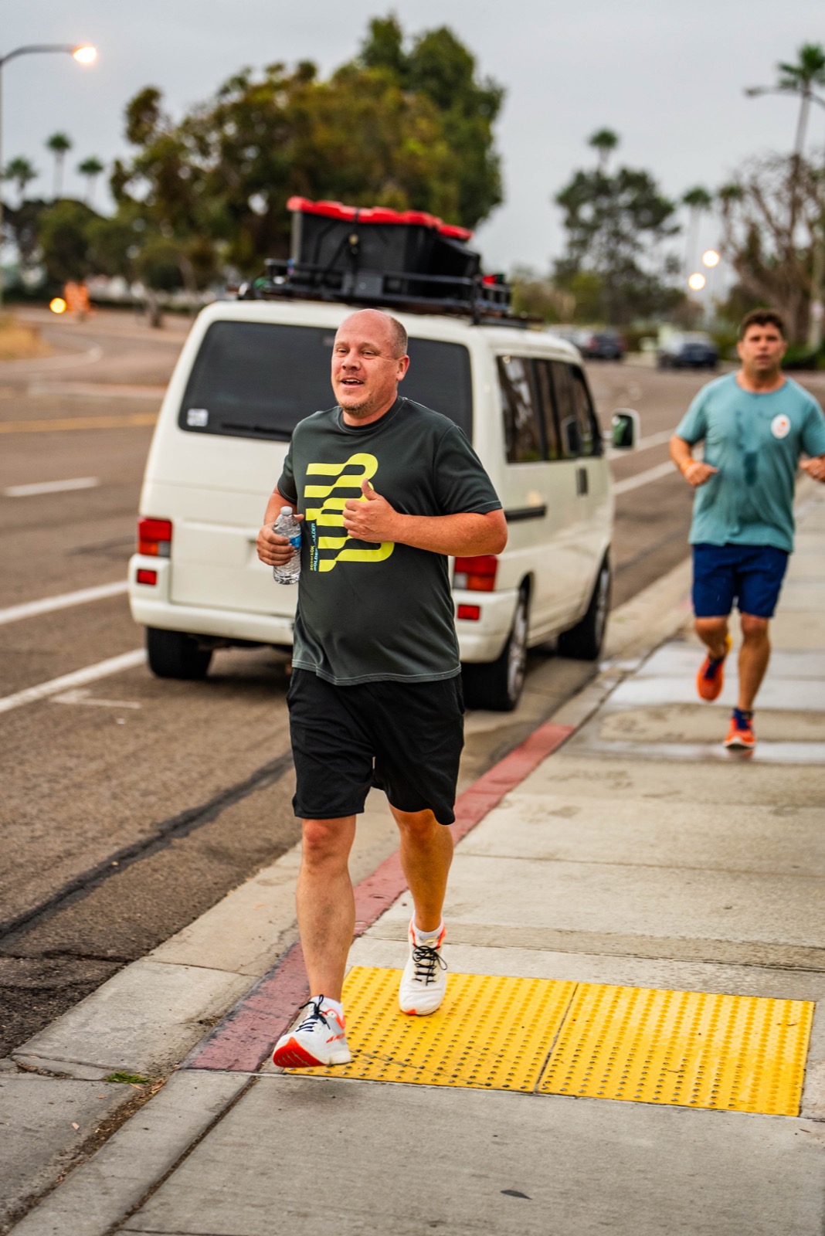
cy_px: 618
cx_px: 412
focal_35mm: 92
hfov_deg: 14.9
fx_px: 3160
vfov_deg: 22.1
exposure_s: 1/200
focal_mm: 92
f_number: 2.8
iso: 800
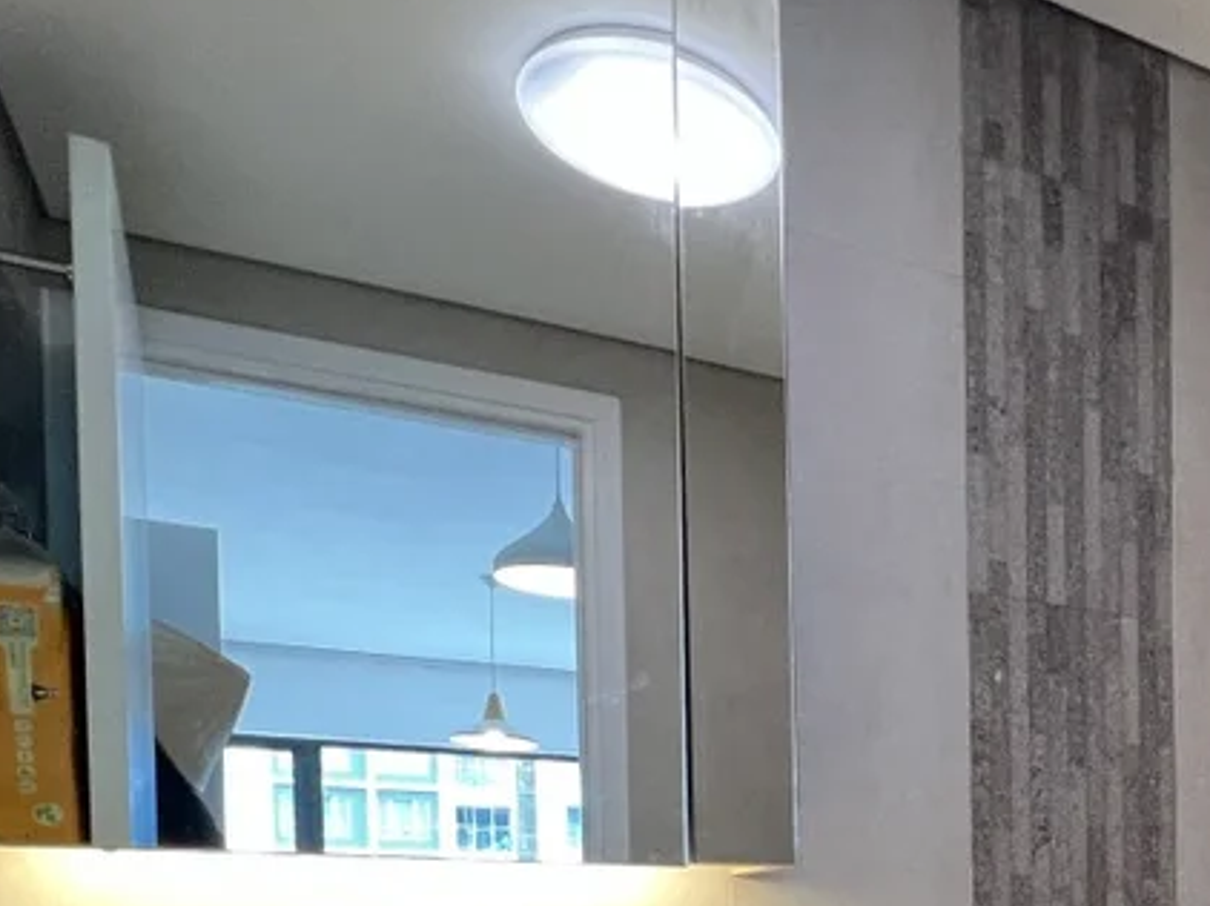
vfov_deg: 33.3
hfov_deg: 42.2
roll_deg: +0.0
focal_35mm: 37
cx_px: 1253
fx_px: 1293
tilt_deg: -2.3
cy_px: 1015
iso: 160
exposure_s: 1/50
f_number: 1.8
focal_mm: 1.57
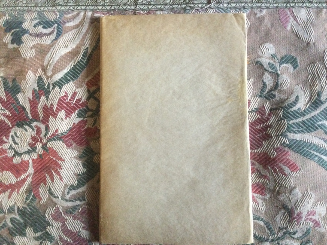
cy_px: 122
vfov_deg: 45.4
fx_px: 293
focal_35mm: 31
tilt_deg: -85.8
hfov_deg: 58.4
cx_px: 164
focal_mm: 3.3
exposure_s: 1/17
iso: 200
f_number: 2.4
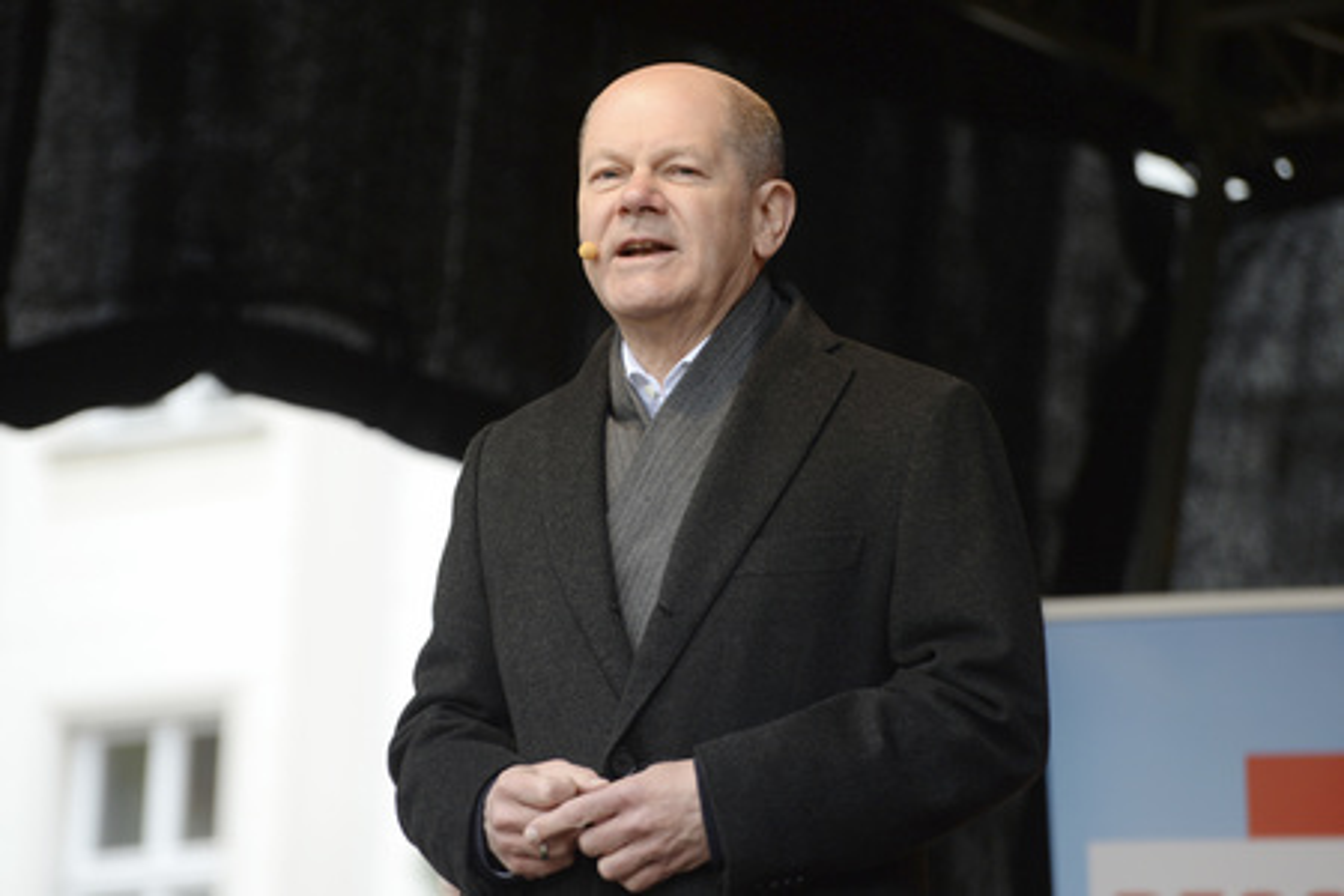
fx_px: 6719
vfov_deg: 7.6
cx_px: 672
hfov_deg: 11.4
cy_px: 448
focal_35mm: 180
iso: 800
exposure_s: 1/400
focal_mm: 180
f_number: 5.6
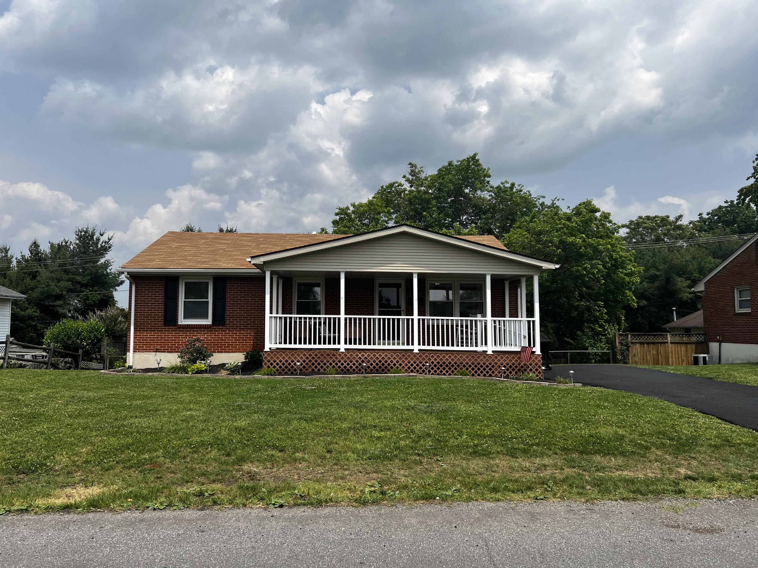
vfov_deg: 53.1
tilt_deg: +3.8
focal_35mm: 26
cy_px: 284
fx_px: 569
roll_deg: -0.2
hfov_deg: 67.3
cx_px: 379
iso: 50
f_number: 1.5
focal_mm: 5.7
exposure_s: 1/5587
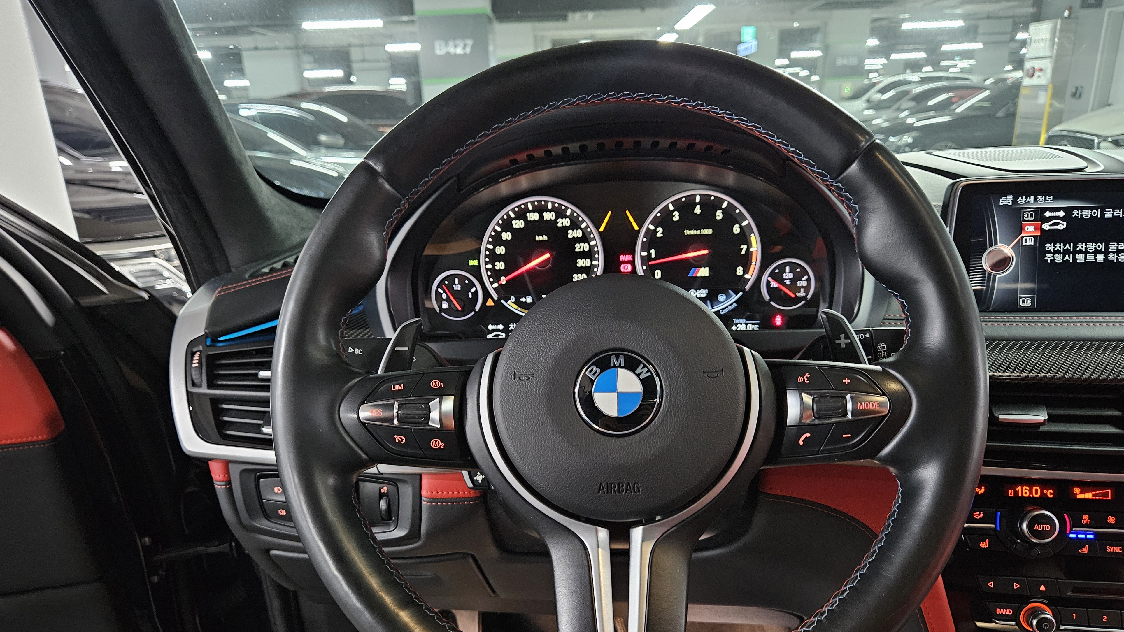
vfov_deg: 44.1
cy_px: 382
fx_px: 775
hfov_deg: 71.9
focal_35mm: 26
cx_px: 568
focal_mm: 5.4
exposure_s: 1/24
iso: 1000
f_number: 1.8
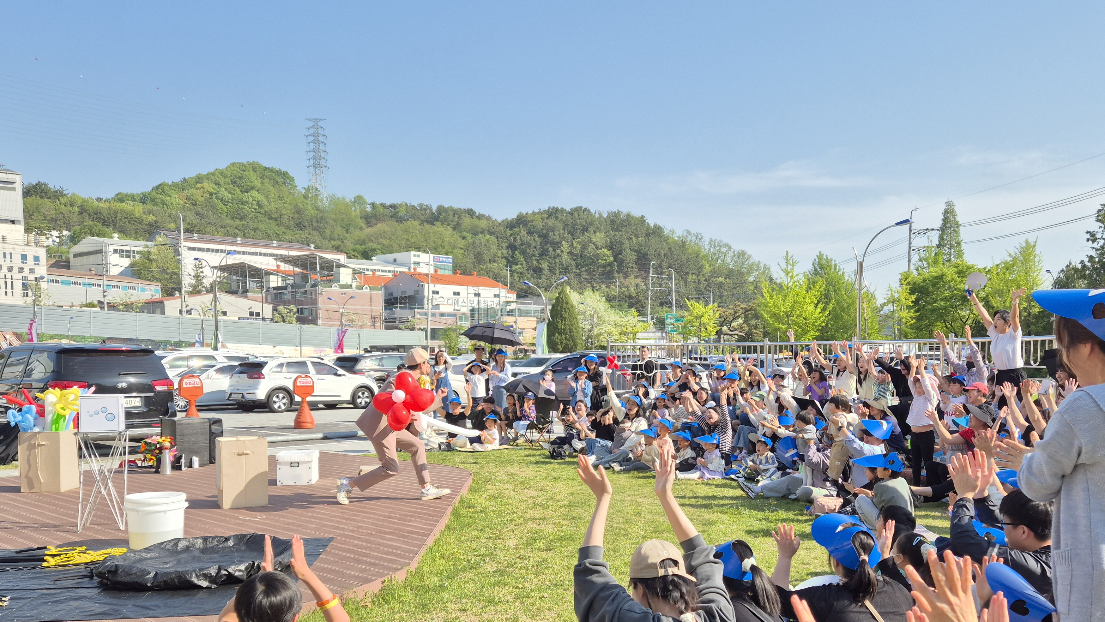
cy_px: 411
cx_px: 597
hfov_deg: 60.9
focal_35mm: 32
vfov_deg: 36.3
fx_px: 938
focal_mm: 5.4
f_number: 1.8
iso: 25
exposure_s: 1/1064
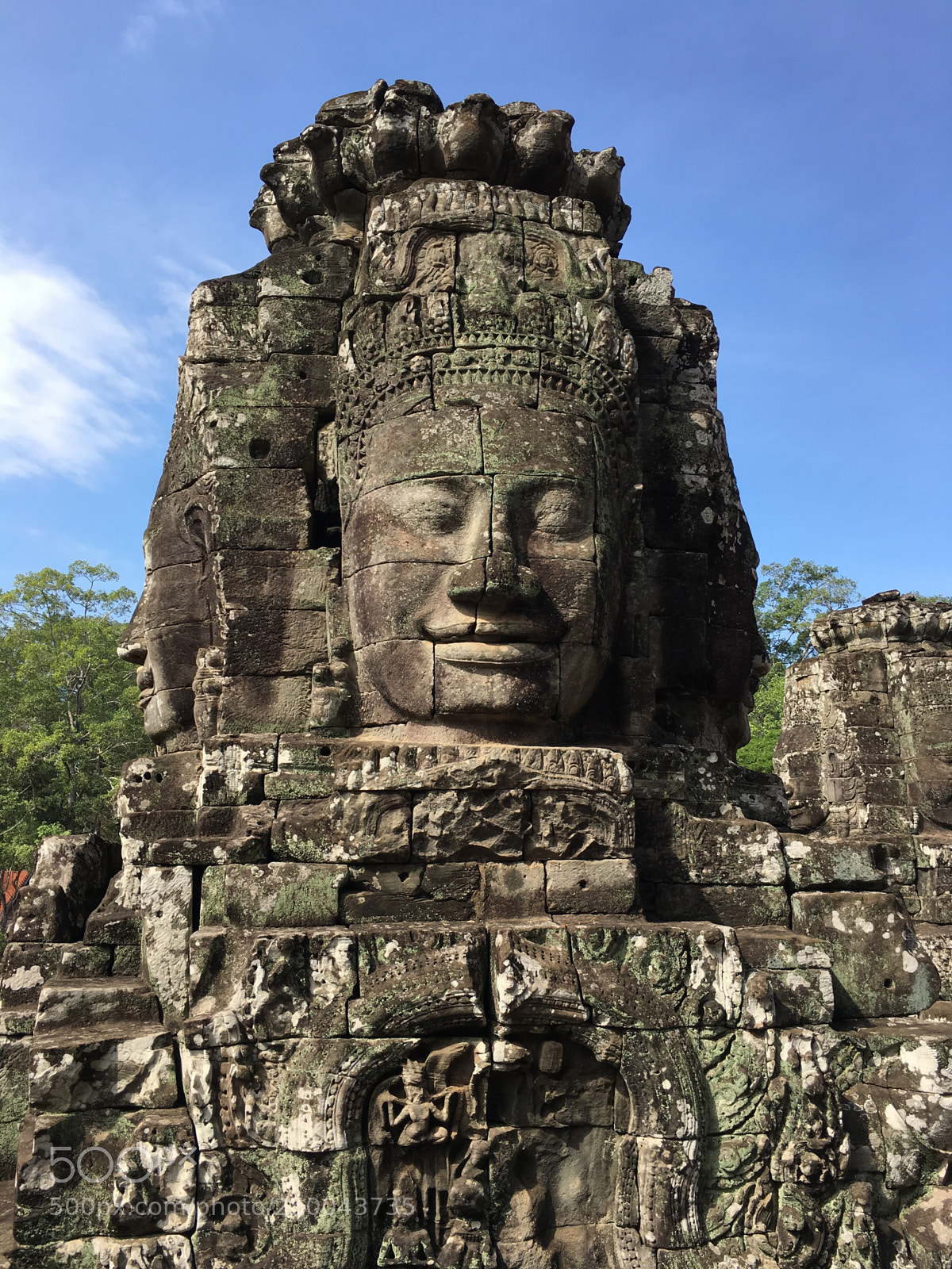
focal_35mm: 29
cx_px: 476
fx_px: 1063
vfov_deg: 61.7
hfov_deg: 48.2
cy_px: 634
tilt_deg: +12.3
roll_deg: -1.4
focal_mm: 4.15
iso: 25
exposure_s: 1/769
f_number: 2.2
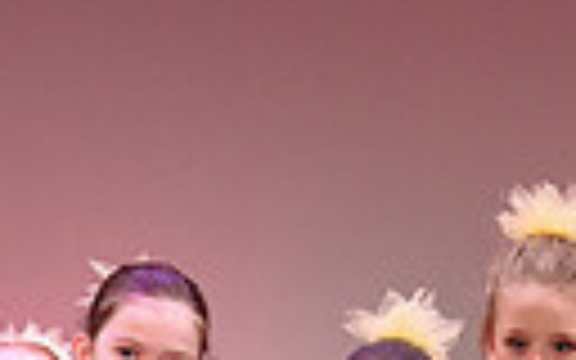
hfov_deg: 3.1
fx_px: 10659
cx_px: 448
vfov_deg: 1.9
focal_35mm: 679
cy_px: 566
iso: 1600
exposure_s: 1/320
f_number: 2.8
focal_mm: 145
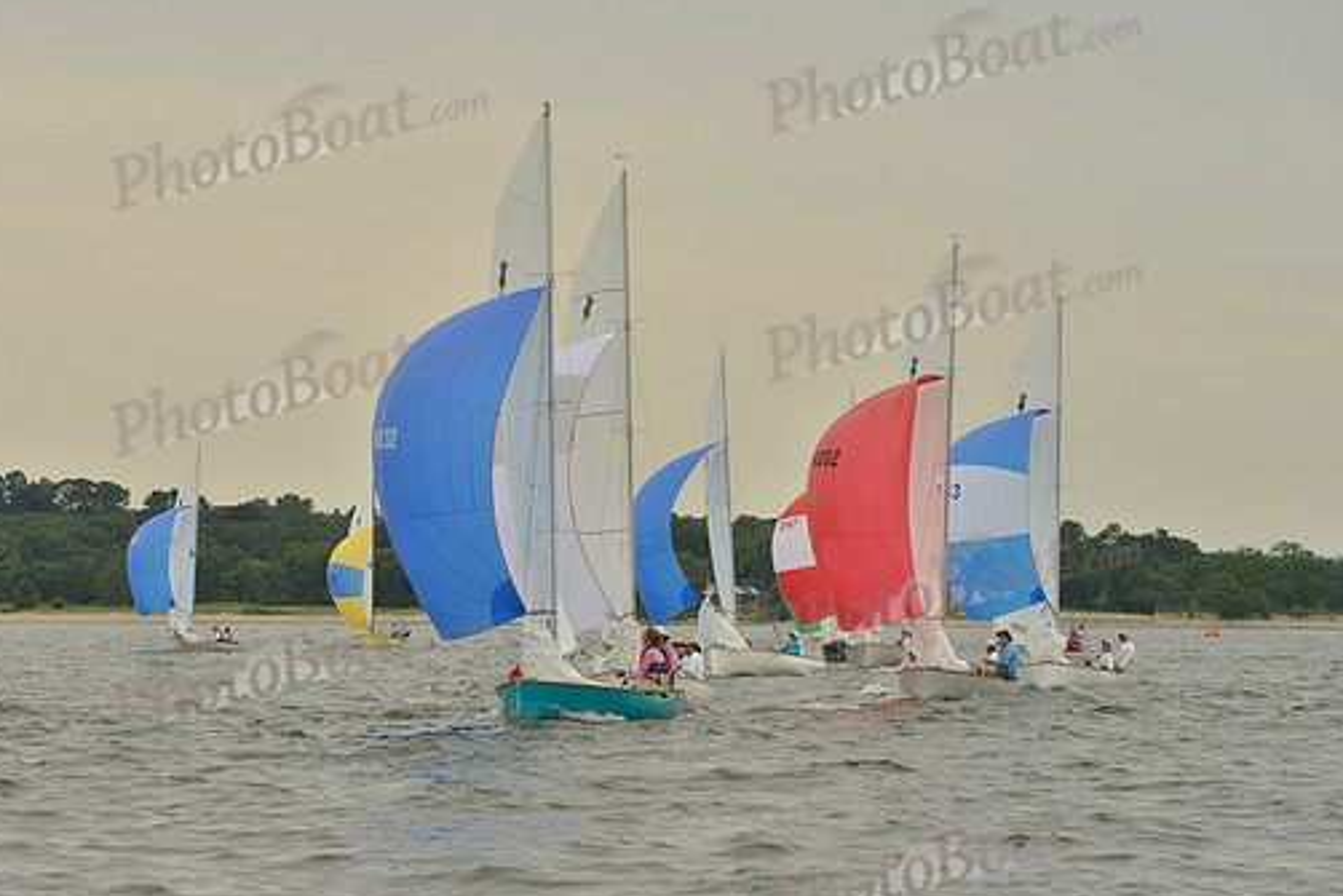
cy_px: 488
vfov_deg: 10.2
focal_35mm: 134
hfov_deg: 15.3
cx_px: 629
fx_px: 5000
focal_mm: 116
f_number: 7.1
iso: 400
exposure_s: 1/1600
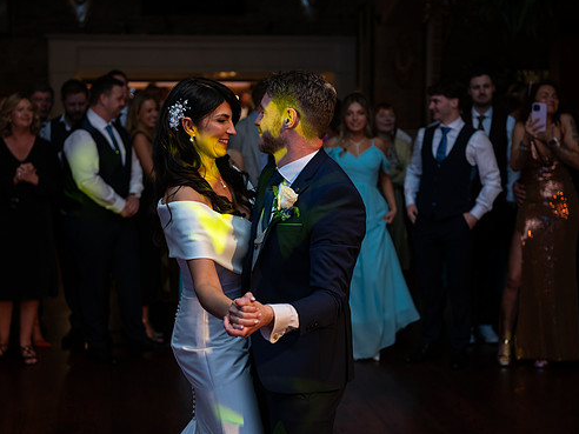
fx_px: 1137
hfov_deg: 28.5
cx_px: 265
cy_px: 213
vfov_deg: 21.6
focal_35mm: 68
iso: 640
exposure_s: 1/160
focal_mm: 60
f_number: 3.5
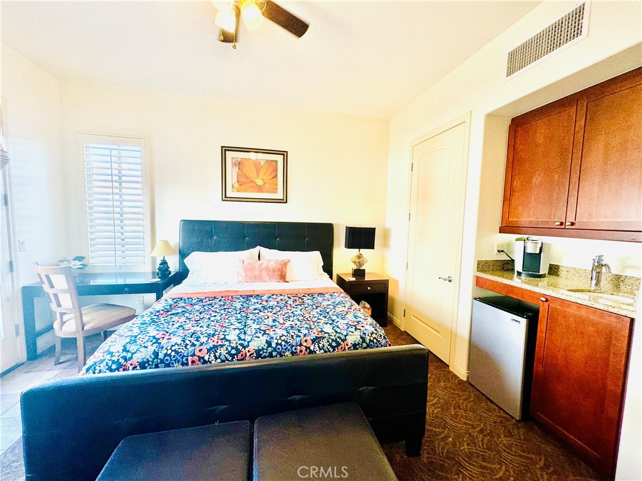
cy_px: 240
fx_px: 260
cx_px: 321
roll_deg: -1.4
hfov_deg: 102.1
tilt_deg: -5.8
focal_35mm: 14
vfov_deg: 85.7
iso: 125
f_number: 2.2
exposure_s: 1/120
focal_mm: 2.22
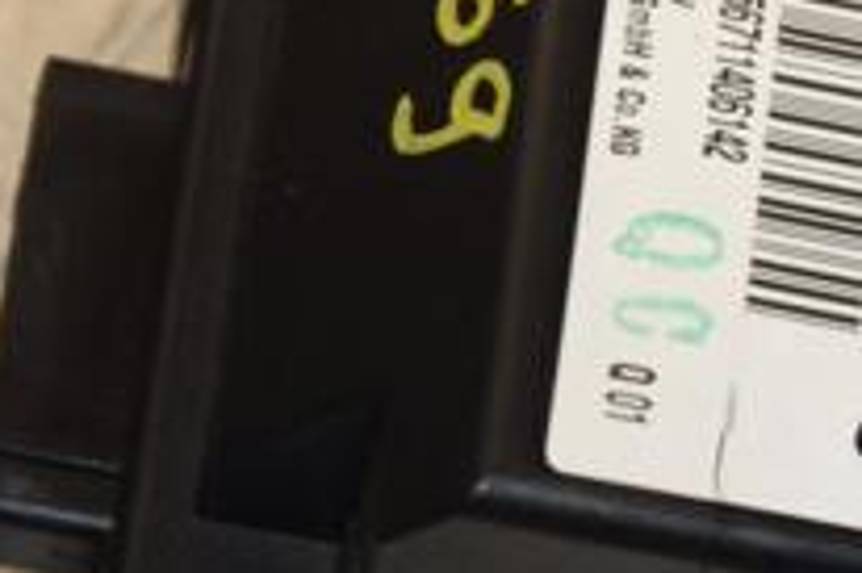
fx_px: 10240
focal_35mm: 428
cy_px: 356
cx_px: 1013
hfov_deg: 4.8
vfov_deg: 3.2
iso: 800
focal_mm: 98
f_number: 8
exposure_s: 1/200
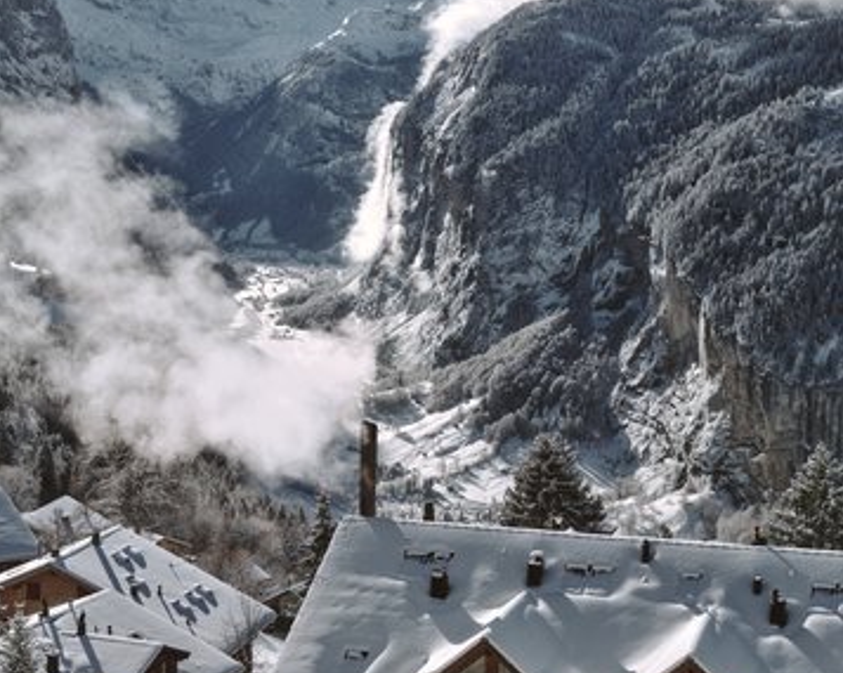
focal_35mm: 67
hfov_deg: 28.3
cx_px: 420
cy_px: 172
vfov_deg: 22.6
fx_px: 1670
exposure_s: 1/125
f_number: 22
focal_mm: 64
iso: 500
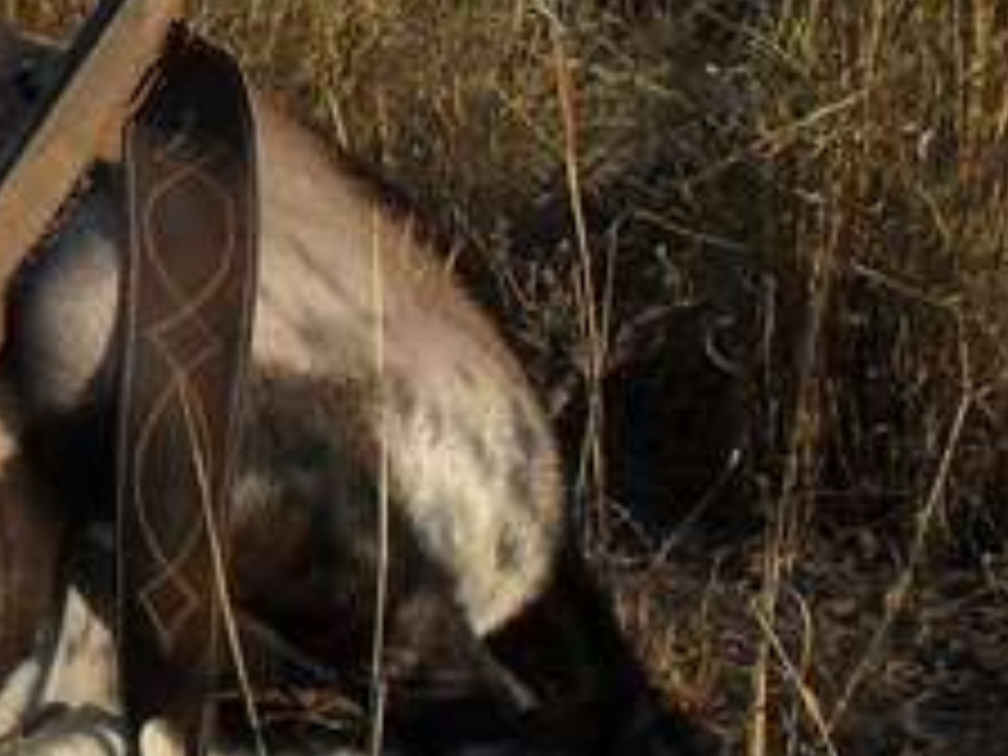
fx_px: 3960
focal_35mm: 136
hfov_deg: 13.3
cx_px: -698
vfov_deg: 10.6
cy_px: -288
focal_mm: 6.3
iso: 80
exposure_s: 1/125
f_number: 8.3
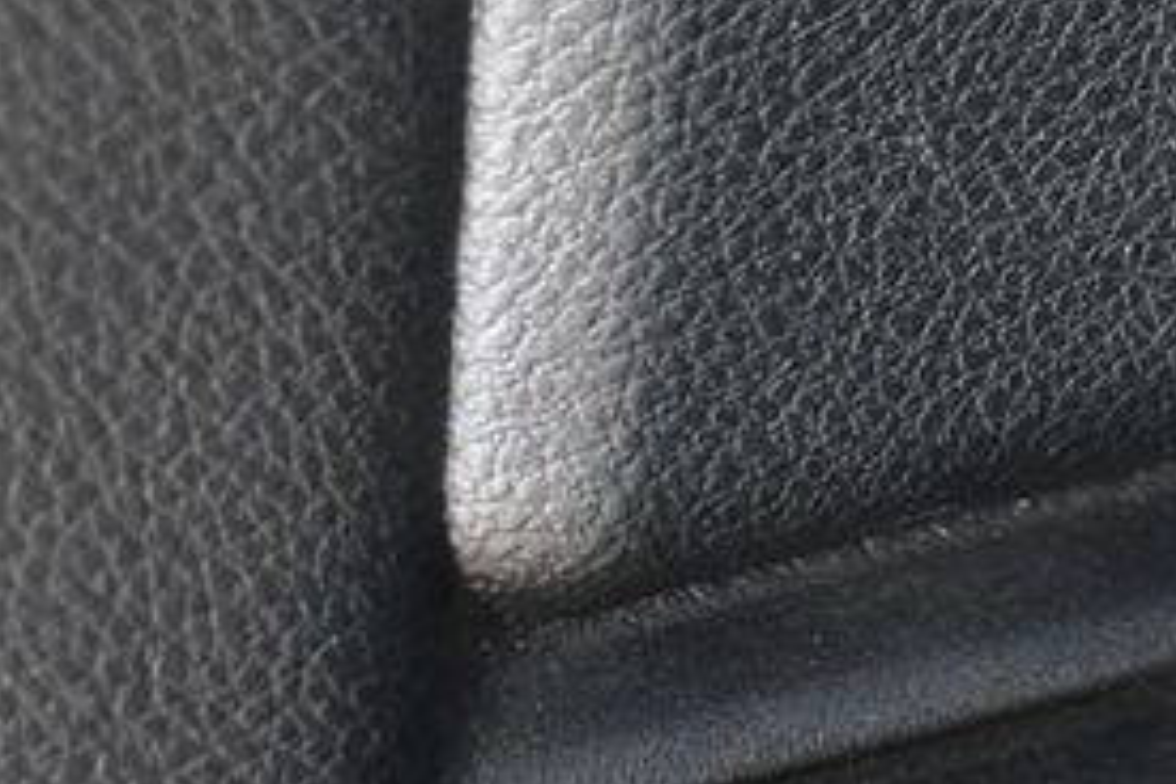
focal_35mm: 125
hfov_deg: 15.9
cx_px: 1287
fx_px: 4083
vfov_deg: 10.8
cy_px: -72
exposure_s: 1/100
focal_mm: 36
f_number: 5.3
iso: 3200
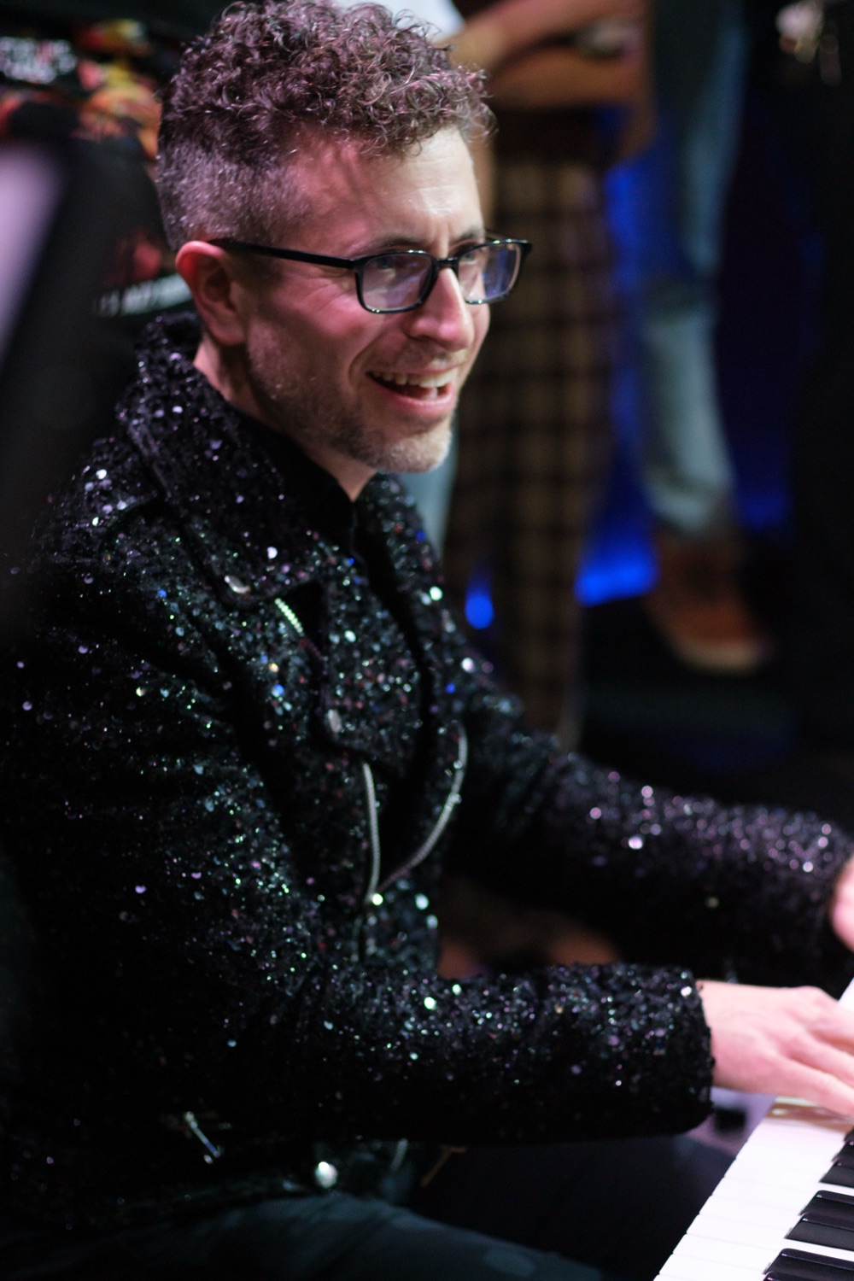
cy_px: 640
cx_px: 427
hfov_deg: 18.2
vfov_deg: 27.0
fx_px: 2669
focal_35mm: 75
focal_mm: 50
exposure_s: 1/160
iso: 800
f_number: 2.2
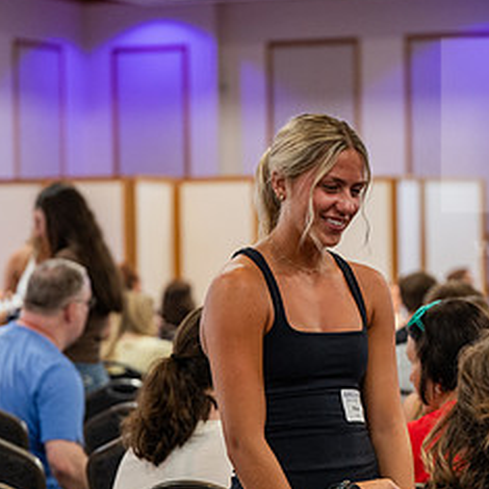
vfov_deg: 11.7
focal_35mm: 149
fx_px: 2381
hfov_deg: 11.7
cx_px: 379
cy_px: 290
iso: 1250
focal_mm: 71
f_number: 2.8
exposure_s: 1/160
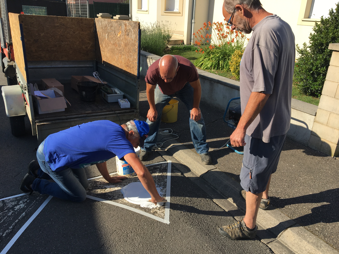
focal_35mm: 29
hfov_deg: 61.7
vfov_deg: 48.2
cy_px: 127
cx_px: 170
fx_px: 284
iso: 25
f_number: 2.2
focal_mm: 4.15
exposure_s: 1/1183
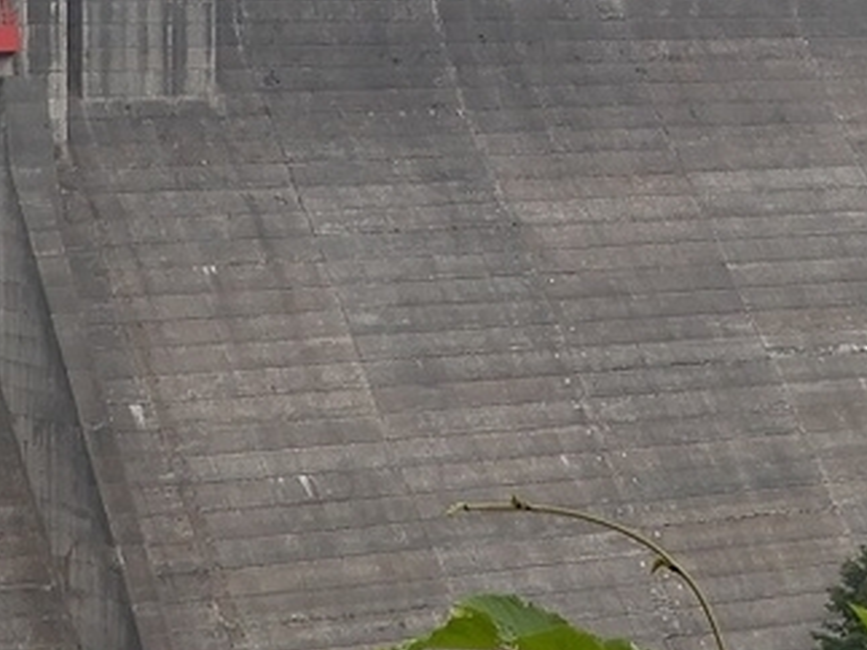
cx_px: 510
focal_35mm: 156
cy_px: -282
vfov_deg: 9.3
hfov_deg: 12.7
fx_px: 3906
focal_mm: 7.5
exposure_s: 1/100
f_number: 5
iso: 80
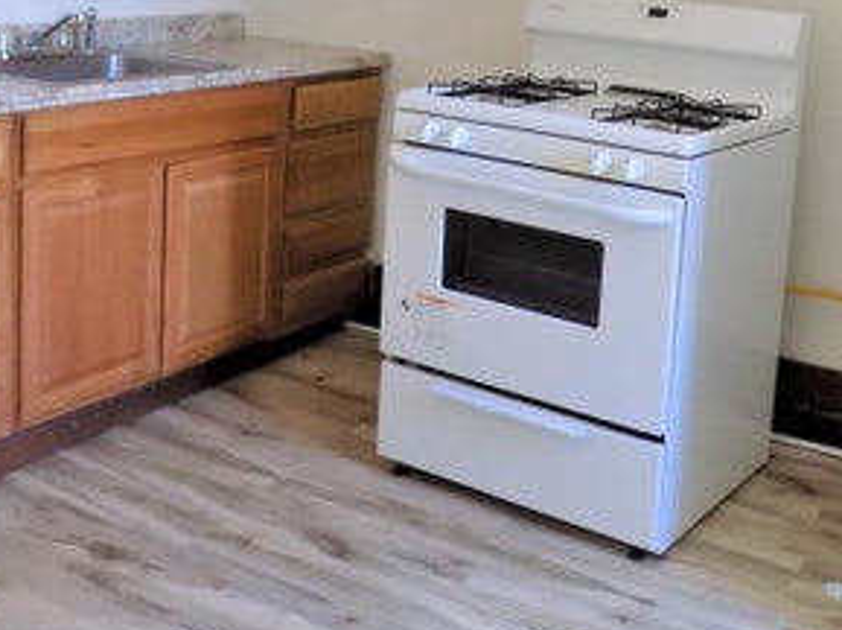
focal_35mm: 51
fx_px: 1239
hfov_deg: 37.4
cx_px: 495
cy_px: 41
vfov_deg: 27.3
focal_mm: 4
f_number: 3.1
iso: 220
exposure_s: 1/30
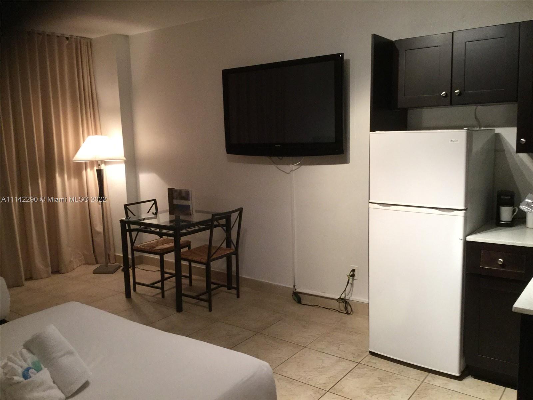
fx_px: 477
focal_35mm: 31
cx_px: 266
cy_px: 200
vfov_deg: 45.4
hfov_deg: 58.4
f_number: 2.4
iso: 160
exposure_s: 1/30
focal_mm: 3.3
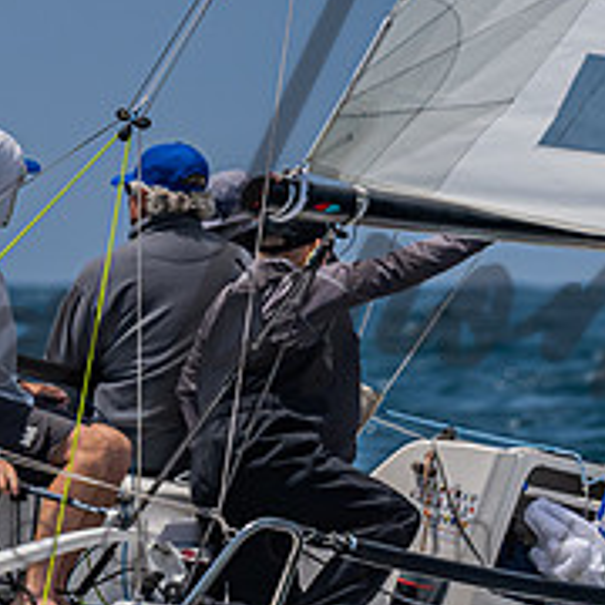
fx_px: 23372
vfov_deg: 1.5
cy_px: 624
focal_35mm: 1182
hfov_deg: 1.5
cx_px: 678
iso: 400
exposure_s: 1/3200
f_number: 6.3
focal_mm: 280
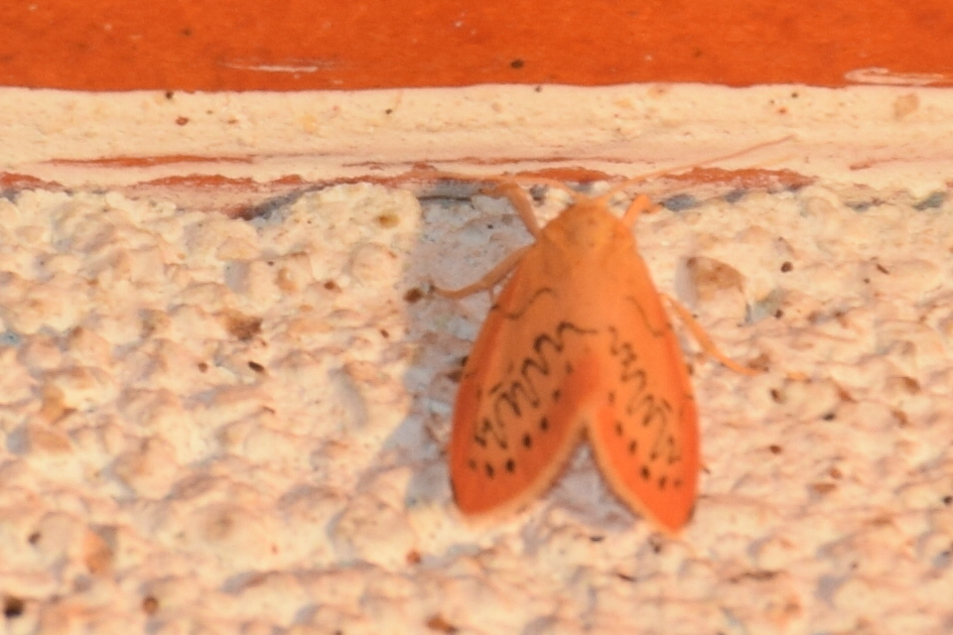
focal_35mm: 210
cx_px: 476
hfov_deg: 9.8
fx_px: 5559
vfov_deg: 6.5
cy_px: 318
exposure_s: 1/200
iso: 320
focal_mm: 140
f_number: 5.6
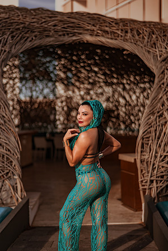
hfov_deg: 23.4
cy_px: 126
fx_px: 406
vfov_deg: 34.5
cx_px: 84
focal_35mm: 58
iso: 80
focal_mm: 58
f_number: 1.4
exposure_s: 1/8000
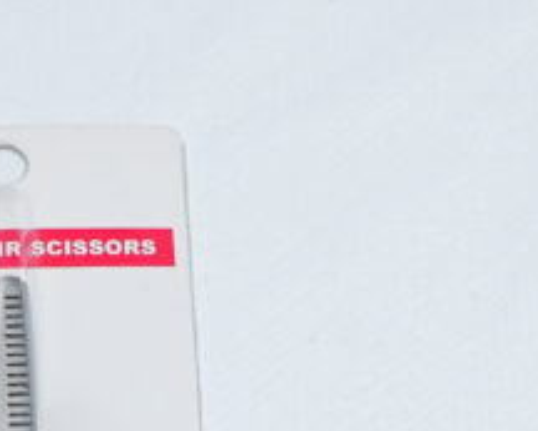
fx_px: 2517
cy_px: 574
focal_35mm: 158
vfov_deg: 9.6
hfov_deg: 12.1
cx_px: 45
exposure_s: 1/160
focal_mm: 35
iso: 2500
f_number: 10
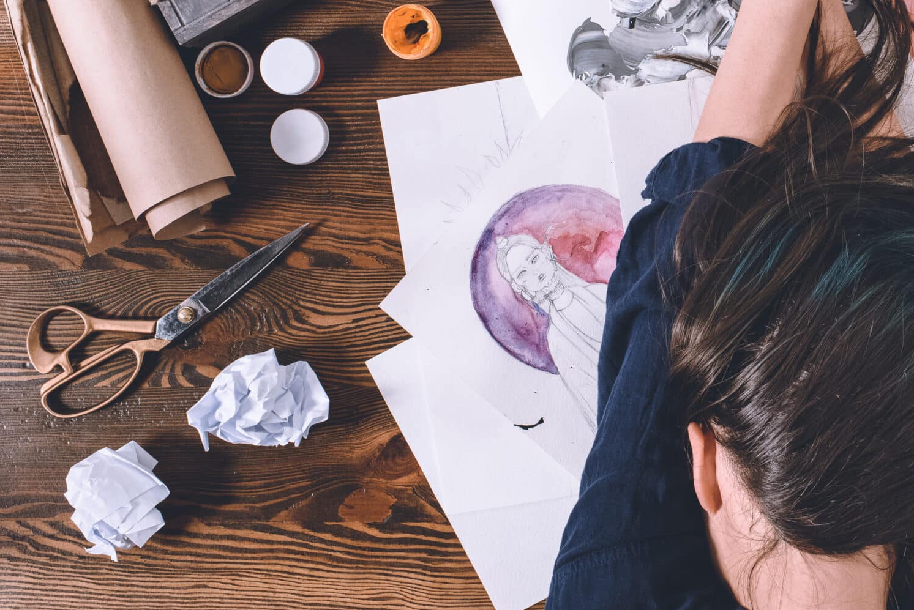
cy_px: 168
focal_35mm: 60
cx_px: 738
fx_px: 1524
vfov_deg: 22.5
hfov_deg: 32.4
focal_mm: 35
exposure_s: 1/125
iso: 320
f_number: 10
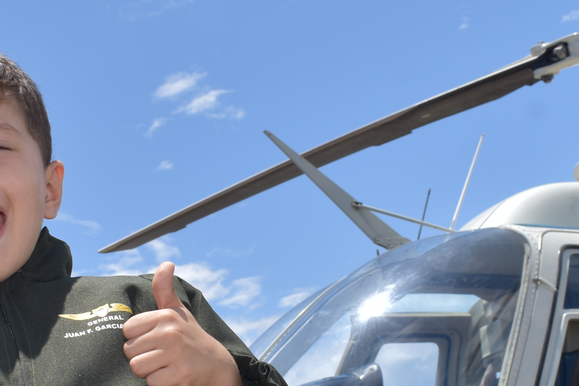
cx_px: 182
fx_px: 1222
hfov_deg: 26.5
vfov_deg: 17.7
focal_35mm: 76
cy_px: 349
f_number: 10
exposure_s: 1/200
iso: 100
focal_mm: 20
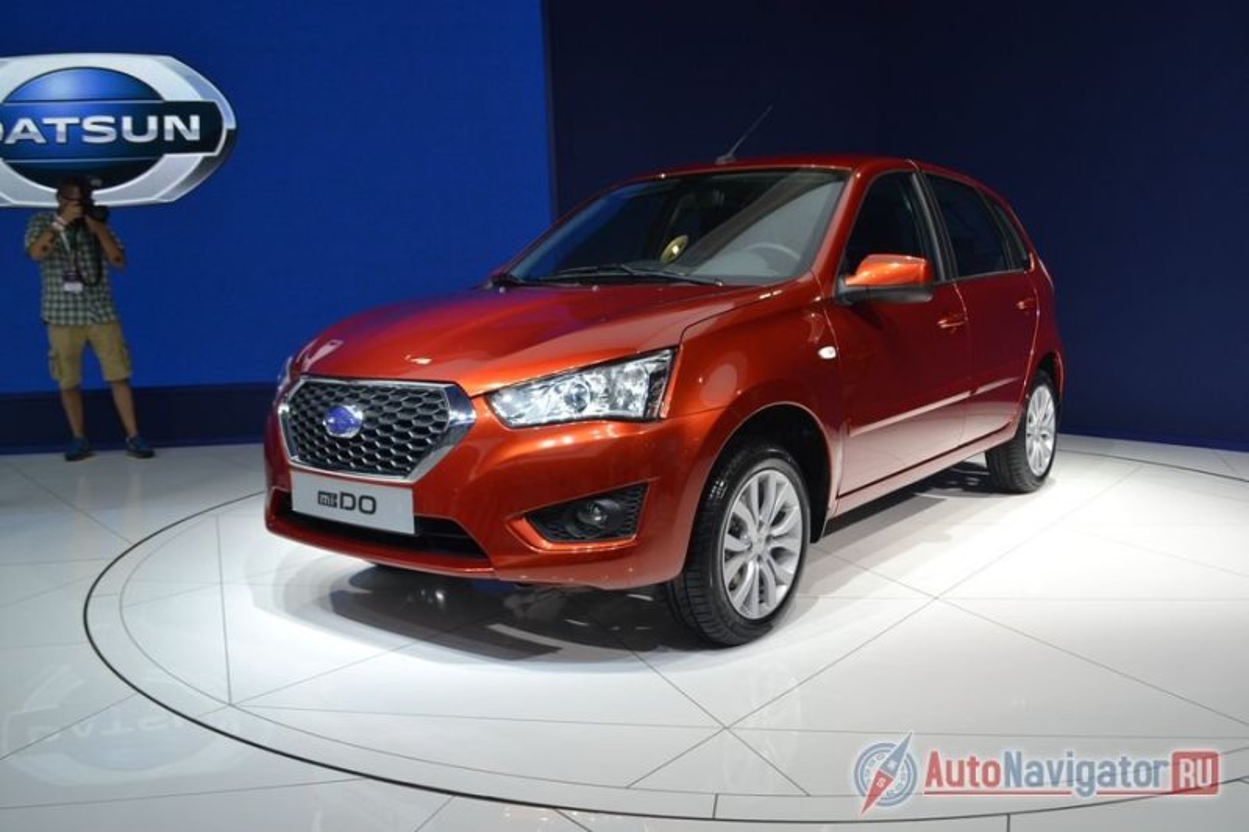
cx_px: 624
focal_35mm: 30
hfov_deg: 61.9
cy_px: 416
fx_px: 1041
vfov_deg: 43.6
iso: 280
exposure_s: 1/125
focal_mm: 20
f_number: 5.6
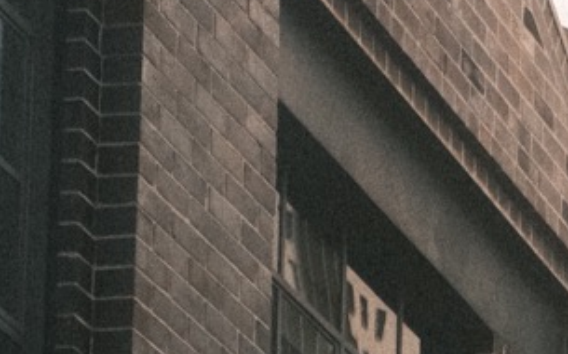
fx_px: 4346
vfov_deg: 4.4
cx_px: 1263
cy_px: 1184
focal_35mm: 281
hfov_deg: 7.1
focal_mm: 28
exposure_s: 1/900
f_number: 4.5
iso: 2000
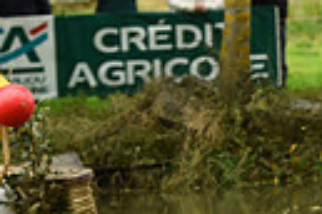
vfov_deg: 2.8
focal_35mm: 493
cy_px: 0
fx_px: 4409
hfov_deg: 4.1
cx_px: 694
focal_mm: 110
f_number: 4.5
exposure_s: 1/1250
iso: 1600
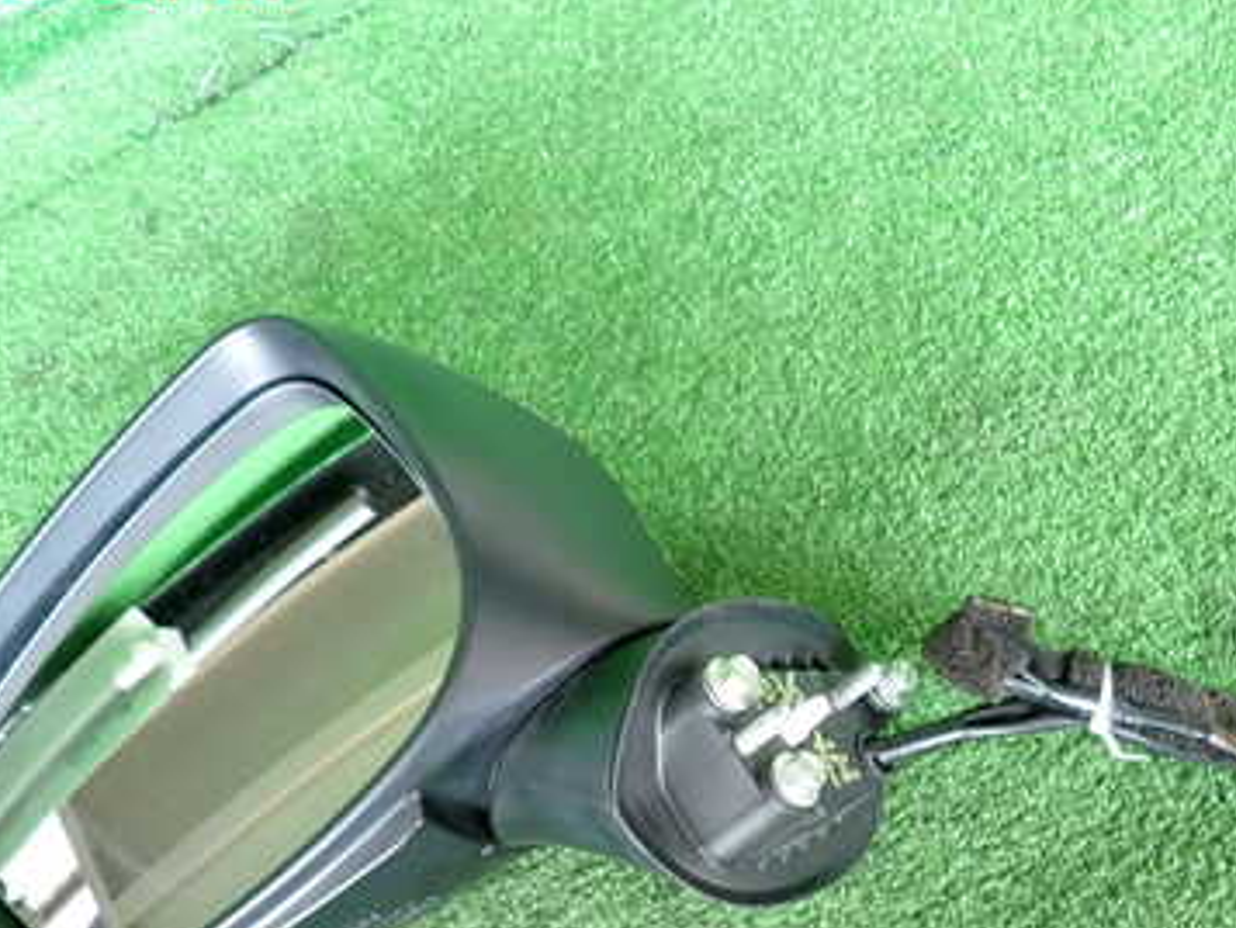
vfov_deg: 33.6
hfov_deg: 44.7
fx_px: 1500
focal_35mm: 42
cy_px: 710
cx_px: 689
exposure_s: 1/50
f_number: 2
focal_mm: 4.5
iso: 200
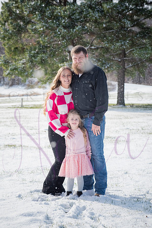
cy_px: 114
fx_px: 709
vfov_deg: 18.3
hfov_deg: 12.2
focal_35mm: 112
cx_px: 76
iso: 640
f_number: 9
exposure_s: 1/1000
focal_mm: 112
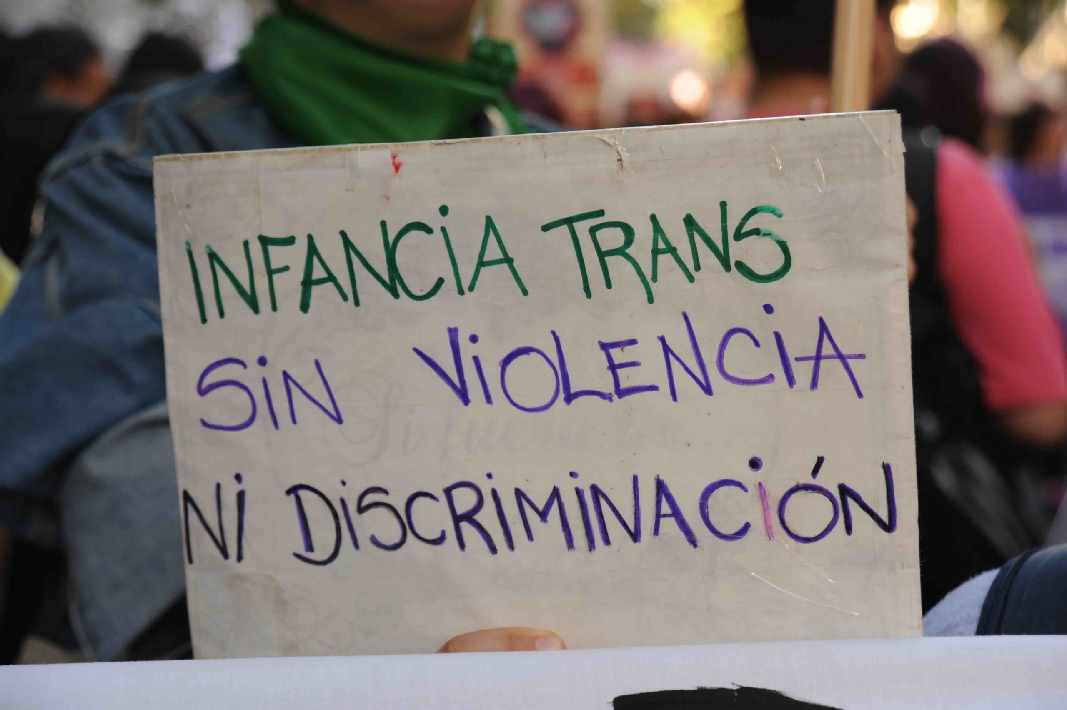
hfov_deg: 23.9
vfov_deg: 16.0
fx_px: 2517
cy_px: 355
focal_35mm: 85
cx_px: 534
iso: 800
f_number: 6.3
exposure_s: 1/200
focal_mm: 85
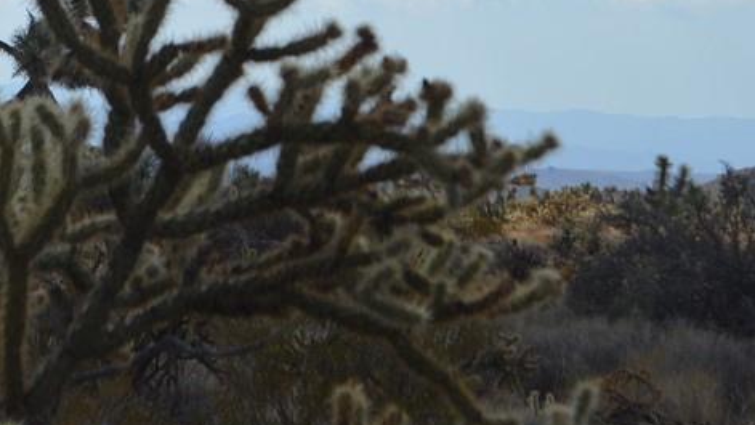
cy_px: -24
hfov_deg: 10.8
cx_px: 457
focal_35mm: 199
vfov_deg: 6.1
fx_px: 3988
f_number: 8
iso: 400
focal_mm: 55
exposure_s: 1/2000
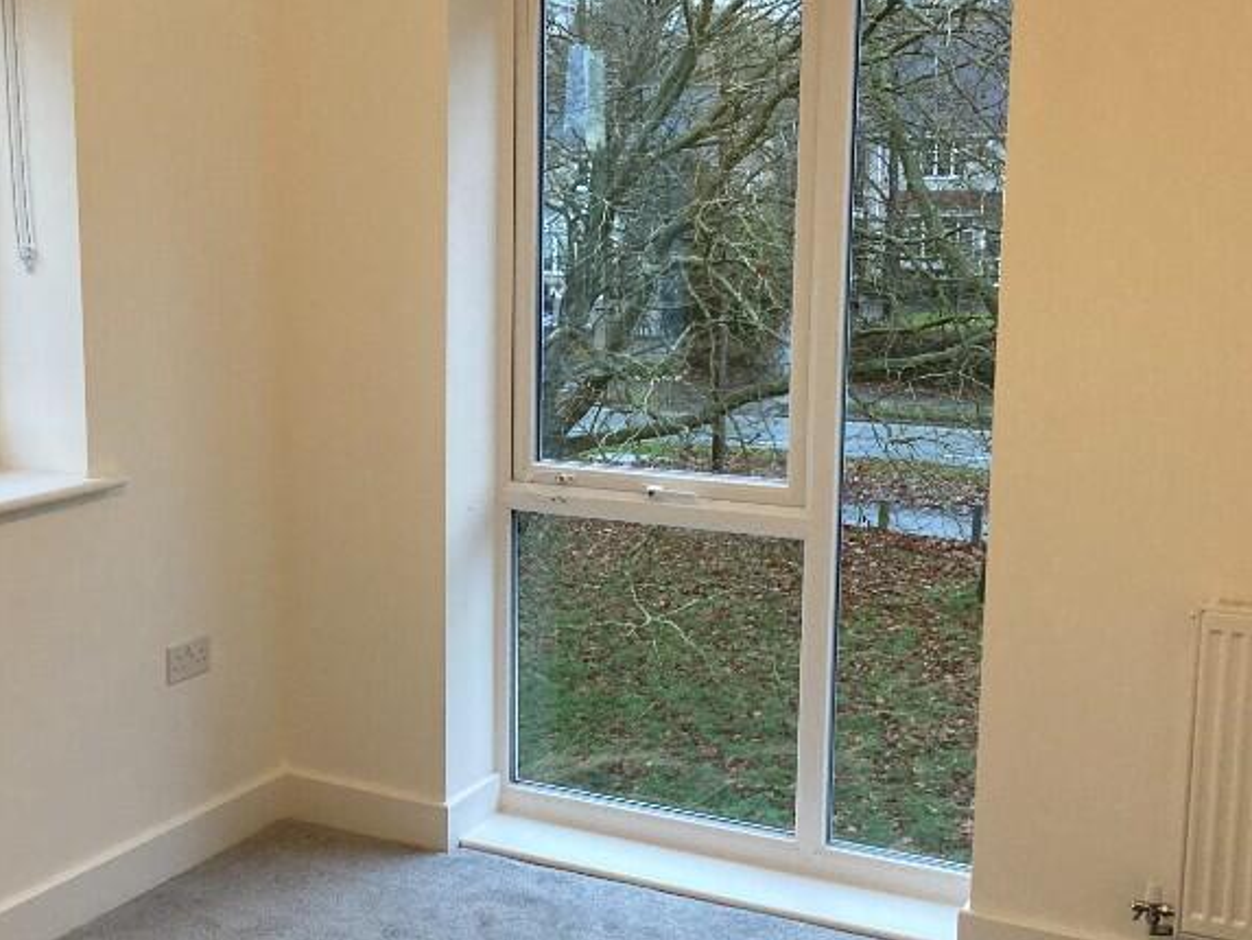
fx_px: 1809
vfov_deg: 29.1
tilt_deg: -9.5
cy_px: 487
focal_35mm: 50
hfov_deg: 37.8
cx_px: 415
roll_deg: -0.7
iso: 250
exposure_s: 1/60
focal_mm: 3.99
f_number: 1.8
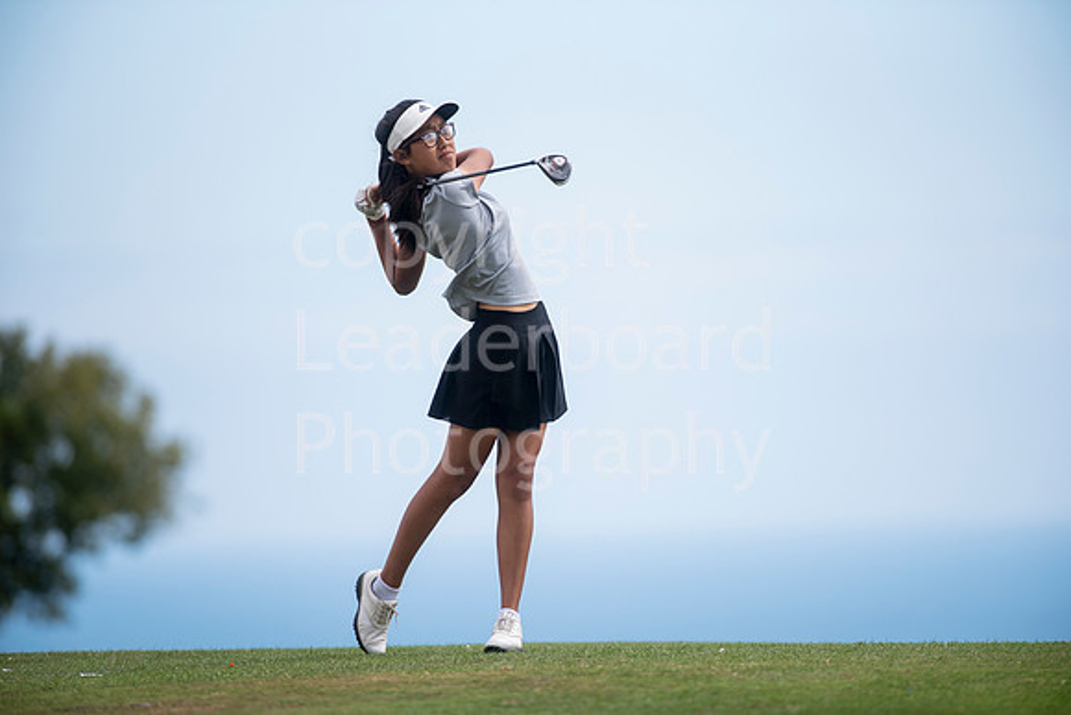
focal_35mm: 300
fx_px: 8927
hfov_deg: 6.9
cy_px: 358
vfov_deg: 4.6
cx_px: 536
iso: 400
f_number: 4
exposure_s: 1/4000
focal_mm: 300
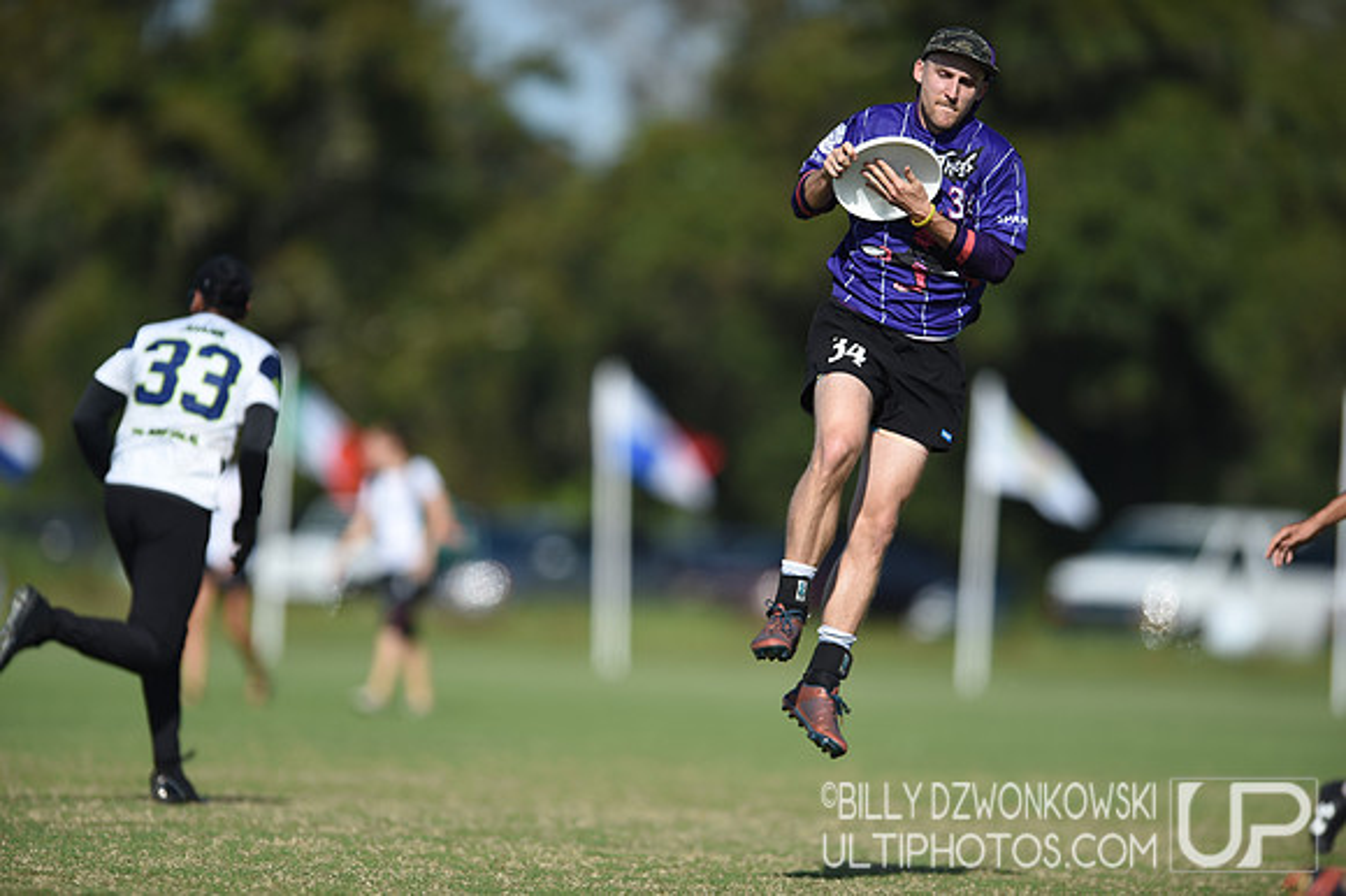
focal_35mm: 400
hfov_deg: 5.2
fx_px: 14946
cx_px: 673
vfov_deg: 3.4
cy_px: 448
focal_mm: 400
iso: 100
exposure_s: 1/2500
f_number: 3.5
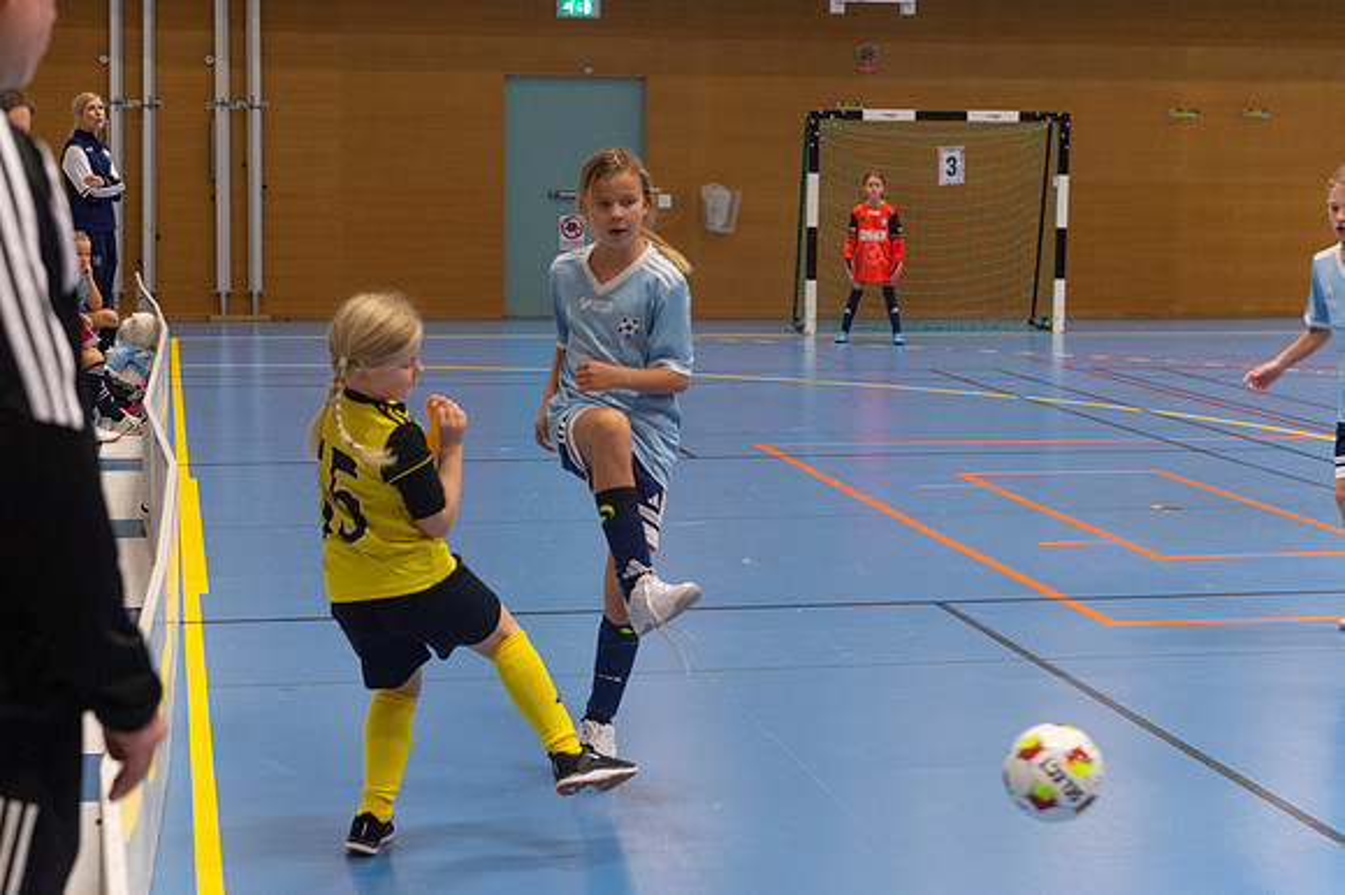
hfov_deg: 28.6
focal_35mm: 71
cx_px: 672
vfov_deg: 19.3
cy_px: 448
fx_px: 2636
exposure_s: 1/400
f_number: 3.5
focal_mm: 70
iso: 3600
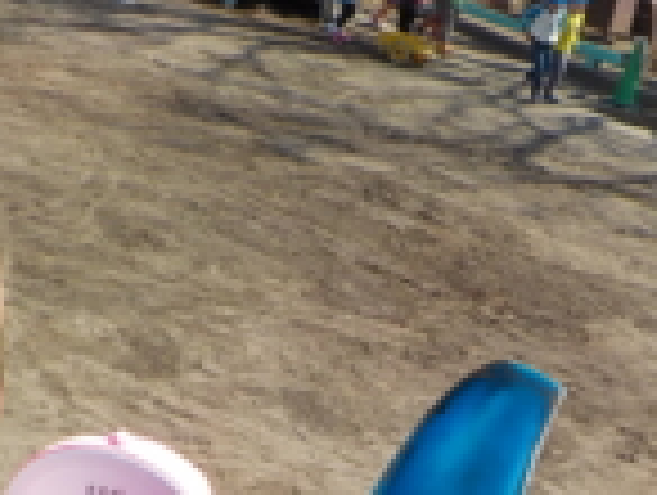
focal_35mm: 82
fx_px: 1559
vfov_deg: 17.6
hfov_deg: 23.8
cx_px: 378
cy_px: 500
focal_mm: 4.1
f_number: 3.3
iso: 125
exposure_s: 1/640
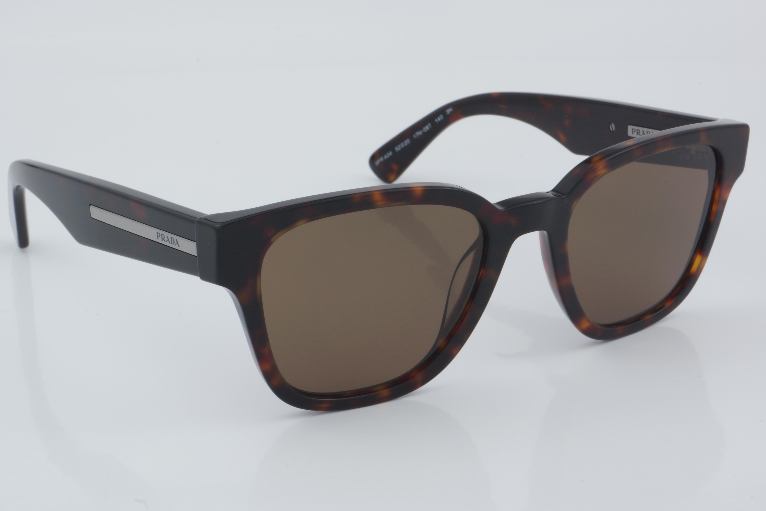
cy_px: 256
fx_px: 1596
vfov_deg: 18.2
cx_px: 383
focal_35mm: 75
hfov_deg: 27.0
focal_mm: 50
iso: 100
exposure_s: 1/4
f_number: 32
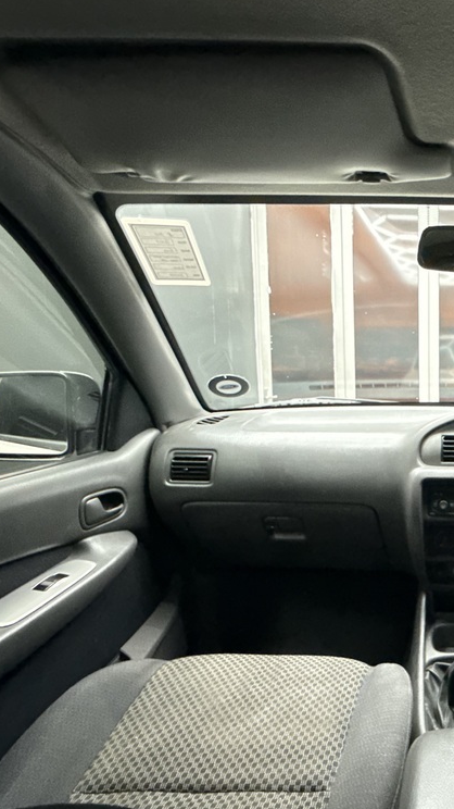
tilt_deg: -5.4
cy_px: 403
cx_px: 475
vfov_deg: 83.9
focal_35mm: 21
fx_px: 450
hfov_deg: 43.9
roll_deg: -0.6
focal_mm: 2.22
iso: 1250
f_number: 2.2
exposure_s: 1/33
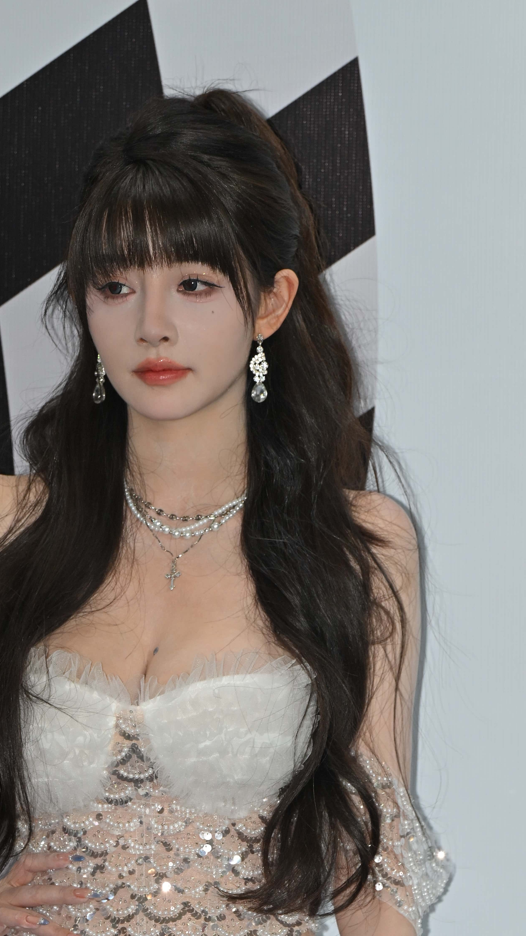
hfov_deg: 3.1
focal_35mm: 388
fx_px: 9620
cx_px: 167
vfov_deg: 5.6
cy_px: 651
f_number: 5
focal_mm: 200
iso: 400
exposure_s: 1/250
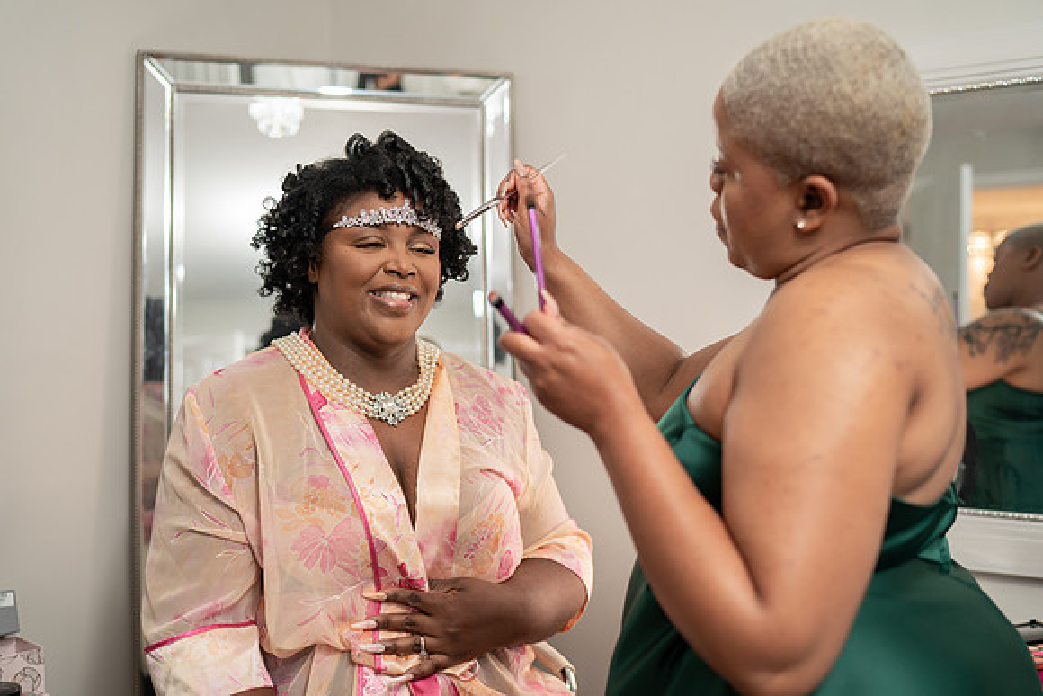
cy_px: 363
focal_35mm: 36
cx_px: 499
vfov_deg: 36.4
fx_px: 1057
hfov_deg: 52.5
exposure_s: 1/250
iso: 500
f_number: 2
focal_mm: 35
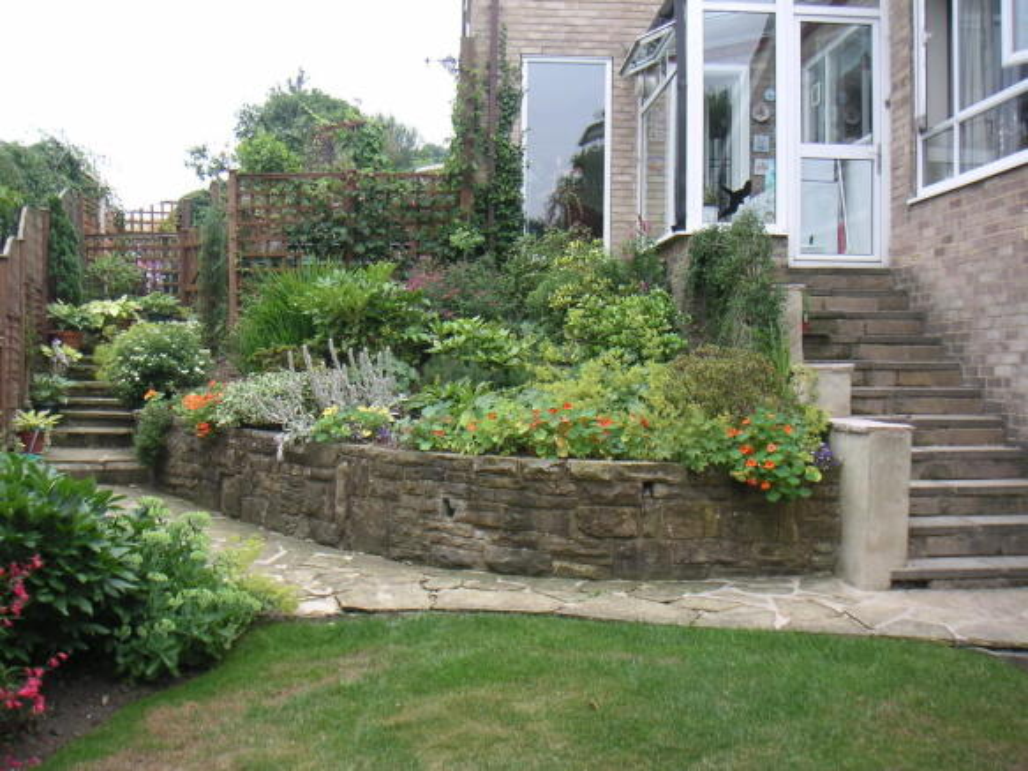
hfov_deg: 49.0
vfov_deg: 37.7
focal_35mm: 38
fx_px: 1128
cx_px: 514
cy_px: 386
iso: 50
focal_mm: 6
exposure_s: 1/125
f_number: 2.8
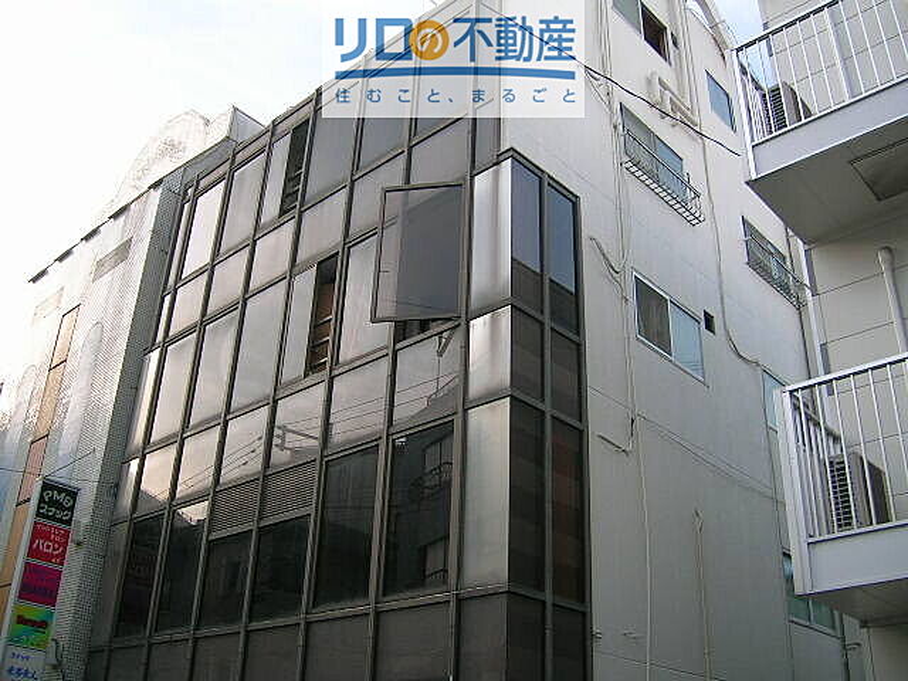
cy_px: 340
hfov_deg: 52.6
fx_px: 918
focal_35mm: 35
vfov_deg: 40.7
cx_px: 454
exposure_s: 1/305
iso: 50
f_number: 2.8
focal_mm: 5.4
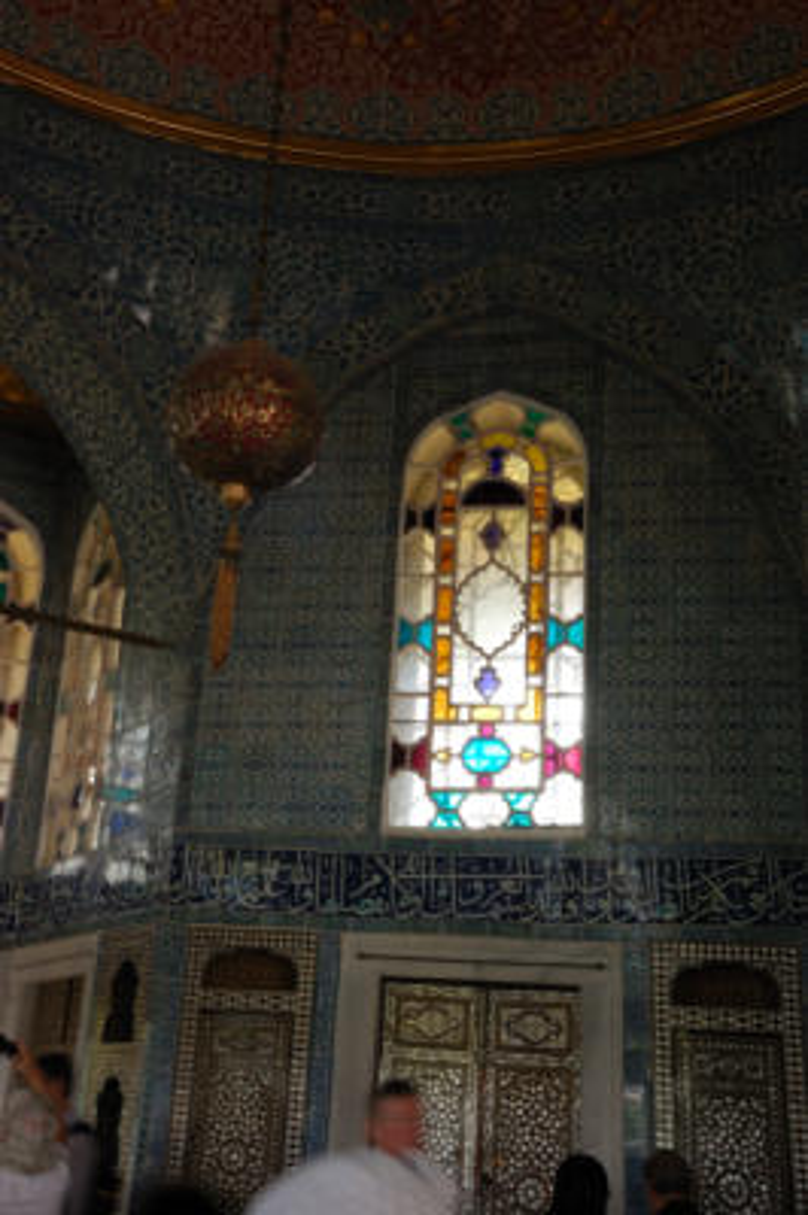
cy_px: 608
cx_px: 404
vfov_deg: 46.4
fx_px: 1416
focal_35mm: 42
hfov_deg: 31.8
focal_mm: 28
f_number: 16
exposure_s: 1/3
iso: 320
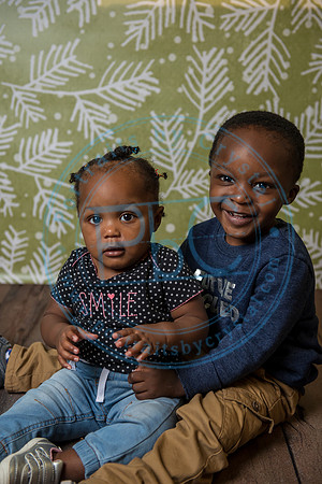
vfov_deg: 38.2
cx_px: 161
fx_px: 698
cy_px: 242
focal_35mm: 52
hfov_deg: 26.0
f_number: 3.5
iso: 200
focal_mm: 52
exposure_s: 1/200
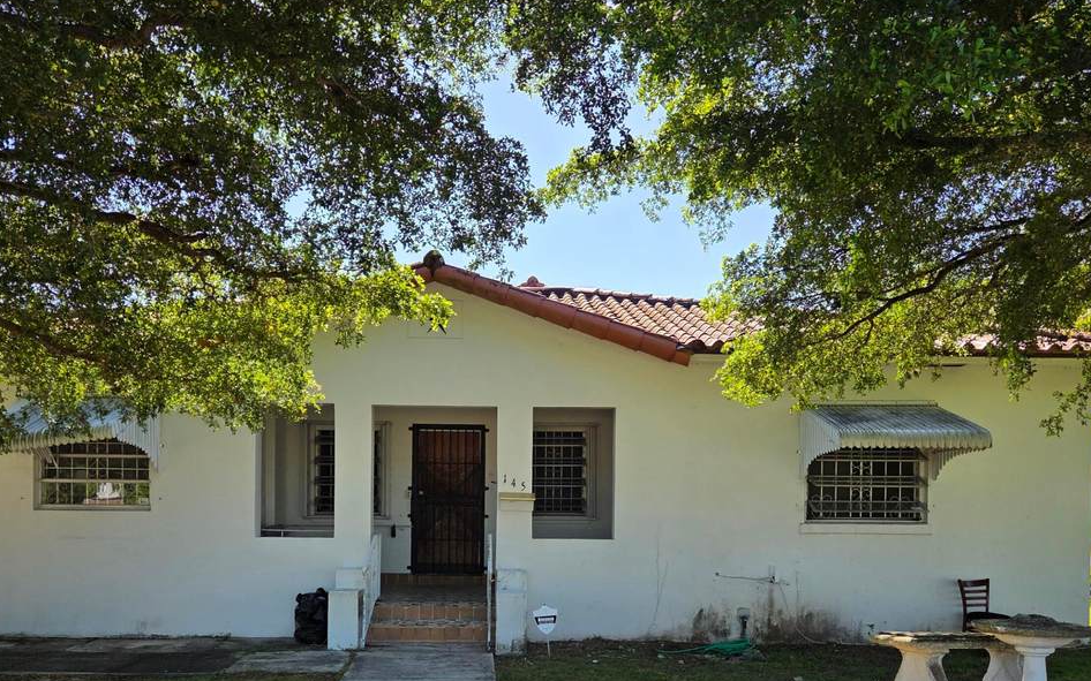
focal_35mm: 33
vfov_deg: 37.5
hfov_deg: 58.1
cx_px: 510
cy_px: 501
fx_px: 981
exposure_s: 1/3255
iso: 80
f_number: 1.8
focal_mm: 5.4
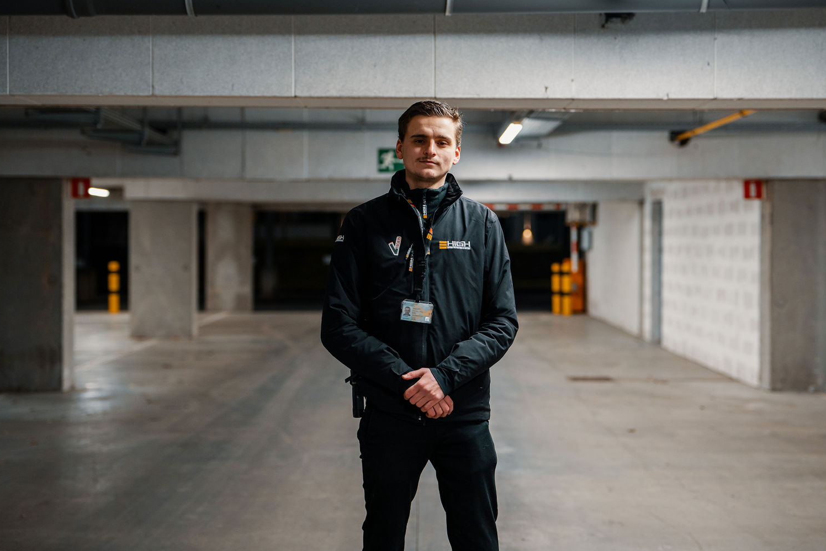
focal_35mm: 56
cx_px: 446
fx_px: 1285
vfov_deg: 24.2
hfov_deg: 35.6
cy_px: 261
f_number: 2
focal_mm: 50
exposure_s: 1/200
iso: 800
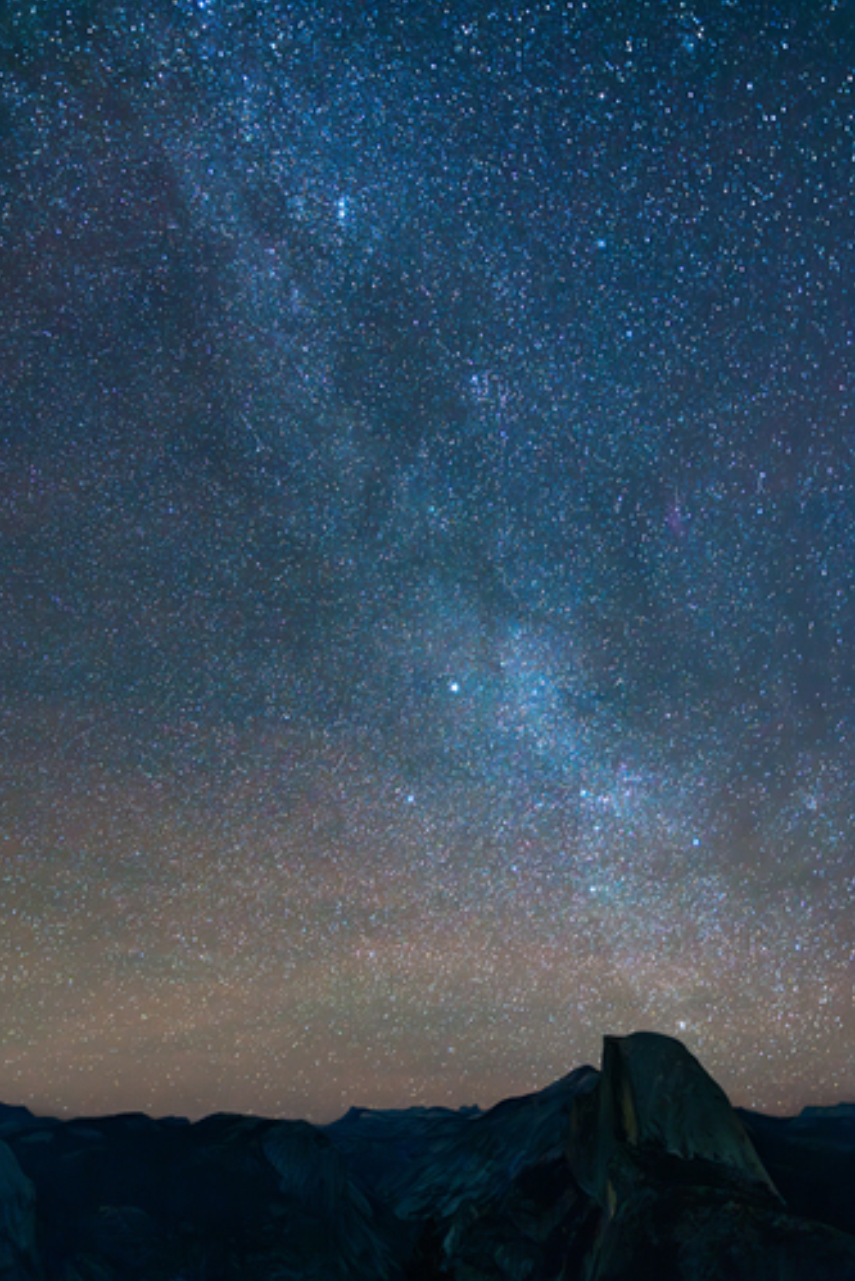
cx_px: 438
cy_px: 665
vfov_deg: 71.5
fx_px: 890
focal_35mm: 25
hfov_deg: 51.3
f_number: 2.8
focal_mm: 24
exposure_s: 30
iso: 3200
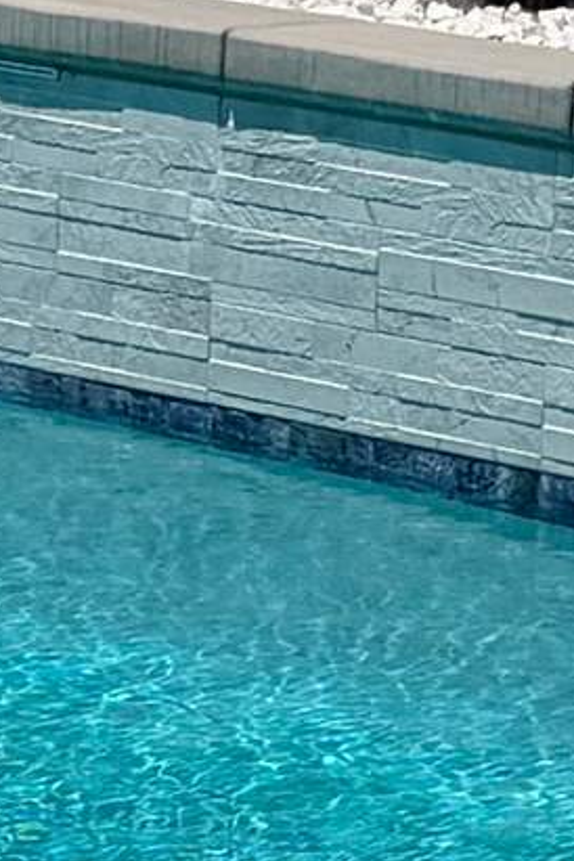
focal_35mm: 245
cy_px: 325
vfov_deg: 8.4
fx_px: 5859
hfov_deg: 5.6
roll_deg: -2.6
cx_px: 321
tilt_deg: -12.1
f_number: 1.78
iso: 80
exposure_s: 1/11905
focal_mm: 6.76
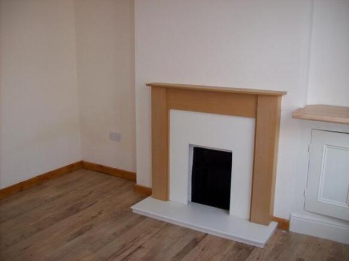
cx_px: 174
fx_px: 363
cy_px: 130
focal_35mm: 36
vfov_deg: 39.6
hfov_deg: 51.4
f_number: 2.7
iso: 80
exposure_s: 1/64
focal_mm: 6
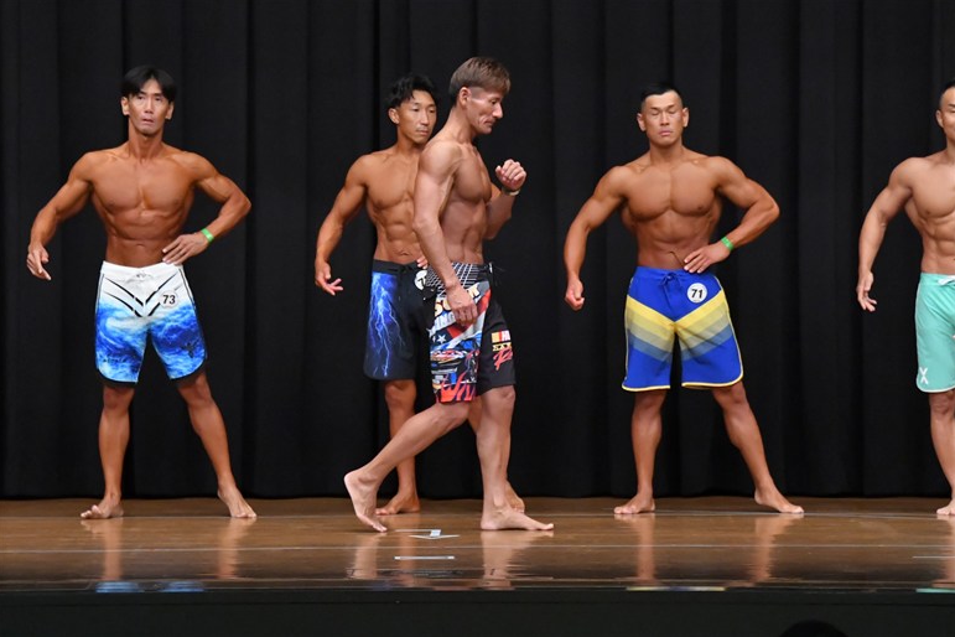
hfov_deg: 10.1
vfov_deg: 6.8
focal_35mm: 203
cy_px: 318
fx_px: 5385
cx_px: 476
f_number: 5.6
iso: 8000
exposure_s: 1/400
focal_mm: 135
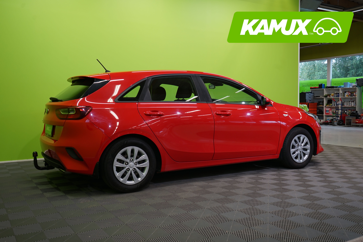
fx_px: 343
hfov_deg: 55.8
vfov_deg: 38.9
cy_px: 121
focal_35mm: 34
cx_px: 182
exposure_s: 1/30
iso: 400
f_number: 5.6
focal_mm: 34
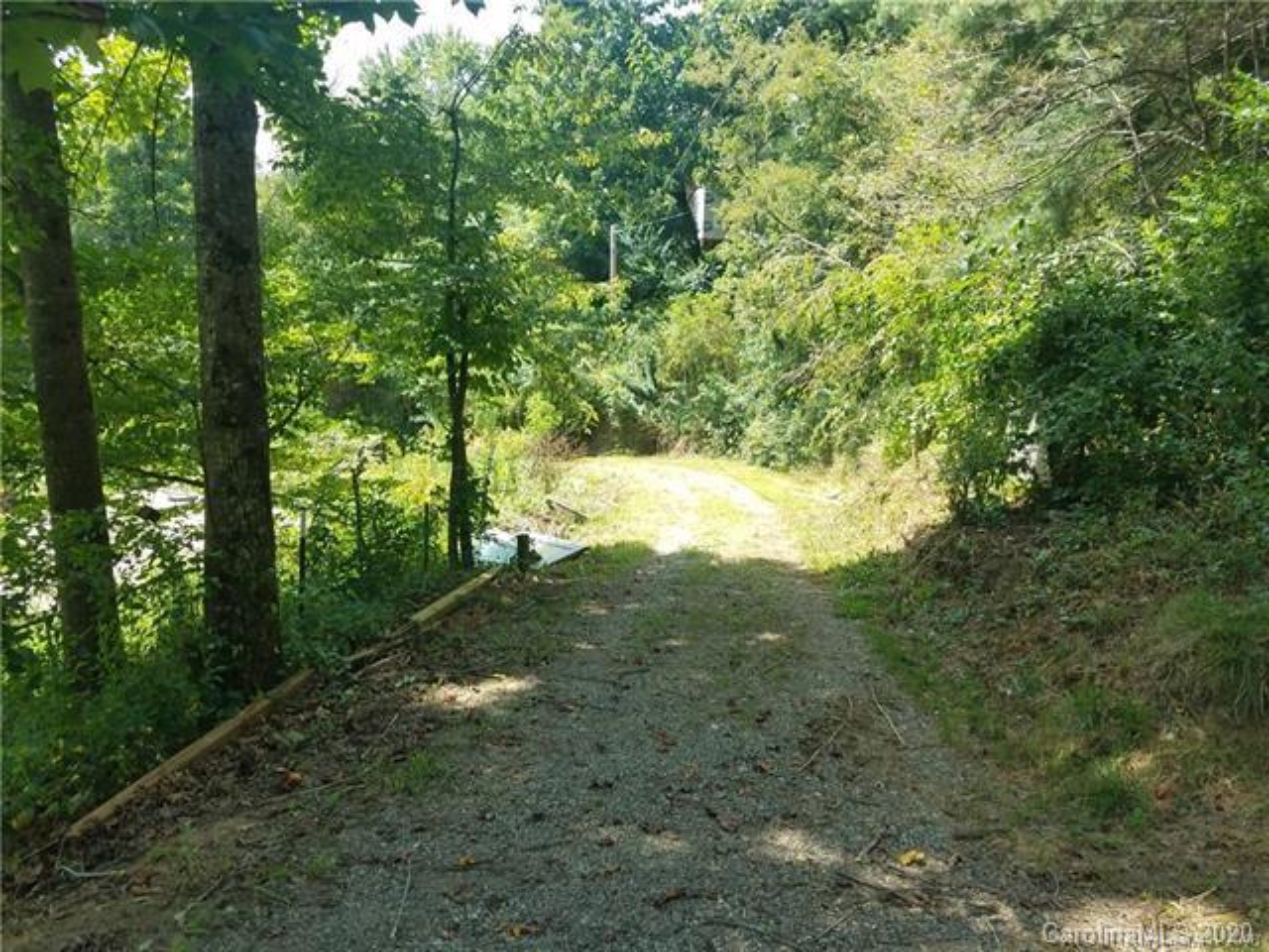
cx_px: 634
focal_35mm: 26
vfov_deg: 53.1
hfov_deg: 67.3
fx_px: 953
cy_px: 476
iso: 50
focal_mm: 4.2
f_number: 1.7
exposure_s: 1/427
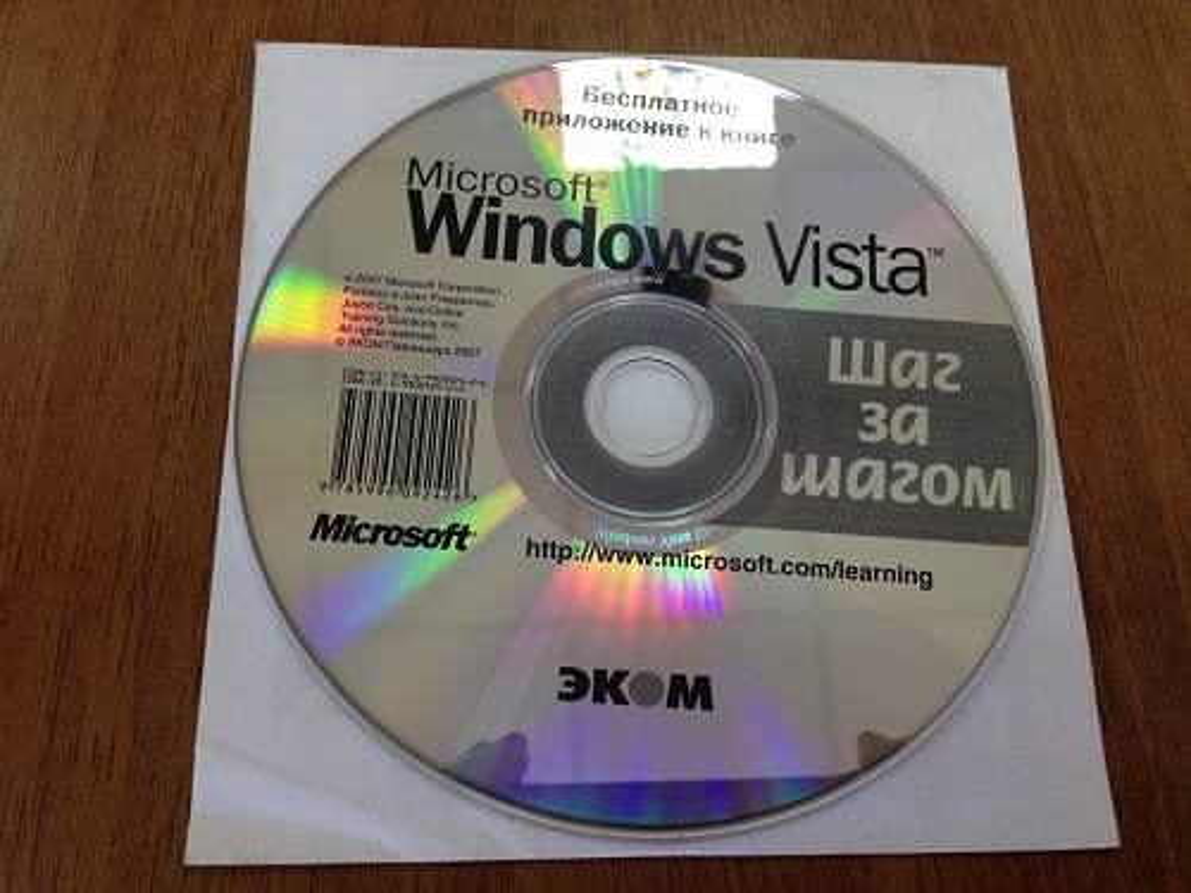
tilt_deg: -70.1
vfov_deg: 42.9
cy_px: 446
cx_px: 596
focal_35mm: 33
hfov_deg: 55.4
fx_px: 1135
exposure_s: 1/20
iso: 50
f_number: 2.4
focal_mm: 4.12
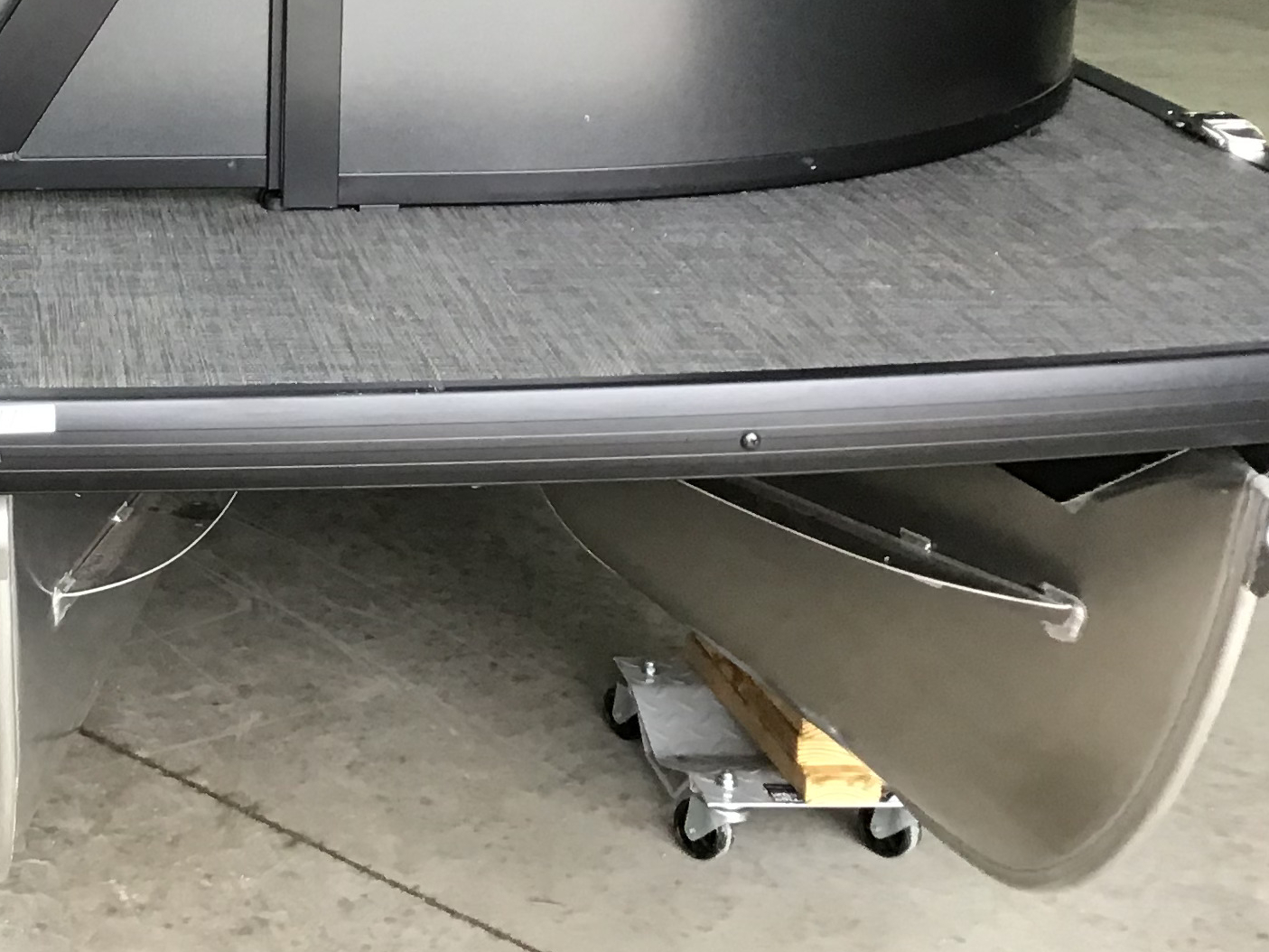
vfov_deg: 20.0
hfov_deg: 25.4
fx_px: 2640
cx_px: -71
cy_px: 74
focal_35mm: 72
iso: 40
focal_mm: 3.3
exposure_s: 1/30
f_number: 2.4
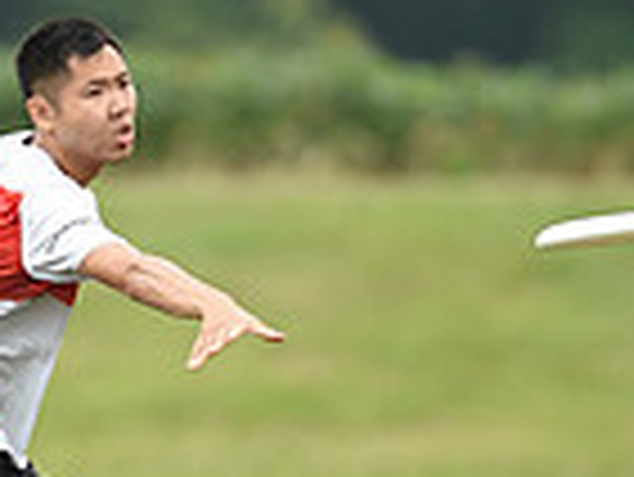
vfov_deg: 0.9
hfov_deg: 1.3
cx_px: -49
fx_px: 28908
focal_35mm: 1577
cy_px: 416
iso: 400
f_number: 2.8
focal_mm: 400
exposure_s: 1/1600
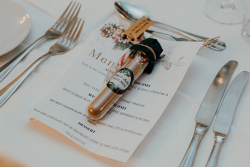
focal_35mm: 70
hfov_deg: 28.8
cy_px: 84
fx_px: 486
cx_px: 125
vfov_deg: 19.5
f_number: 3.5
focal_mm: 47
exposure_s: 1/160
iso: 2500
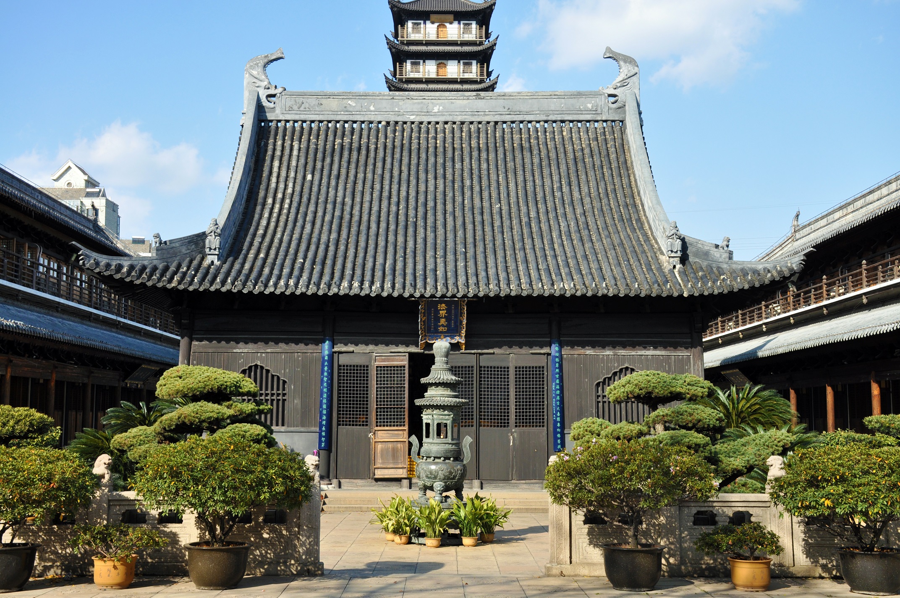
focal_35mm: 48
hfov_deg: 41.2
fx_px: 1199
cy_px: 299
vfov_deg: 28.0
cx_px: 450
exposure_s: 1/320
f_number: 8
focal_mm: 32
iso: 200
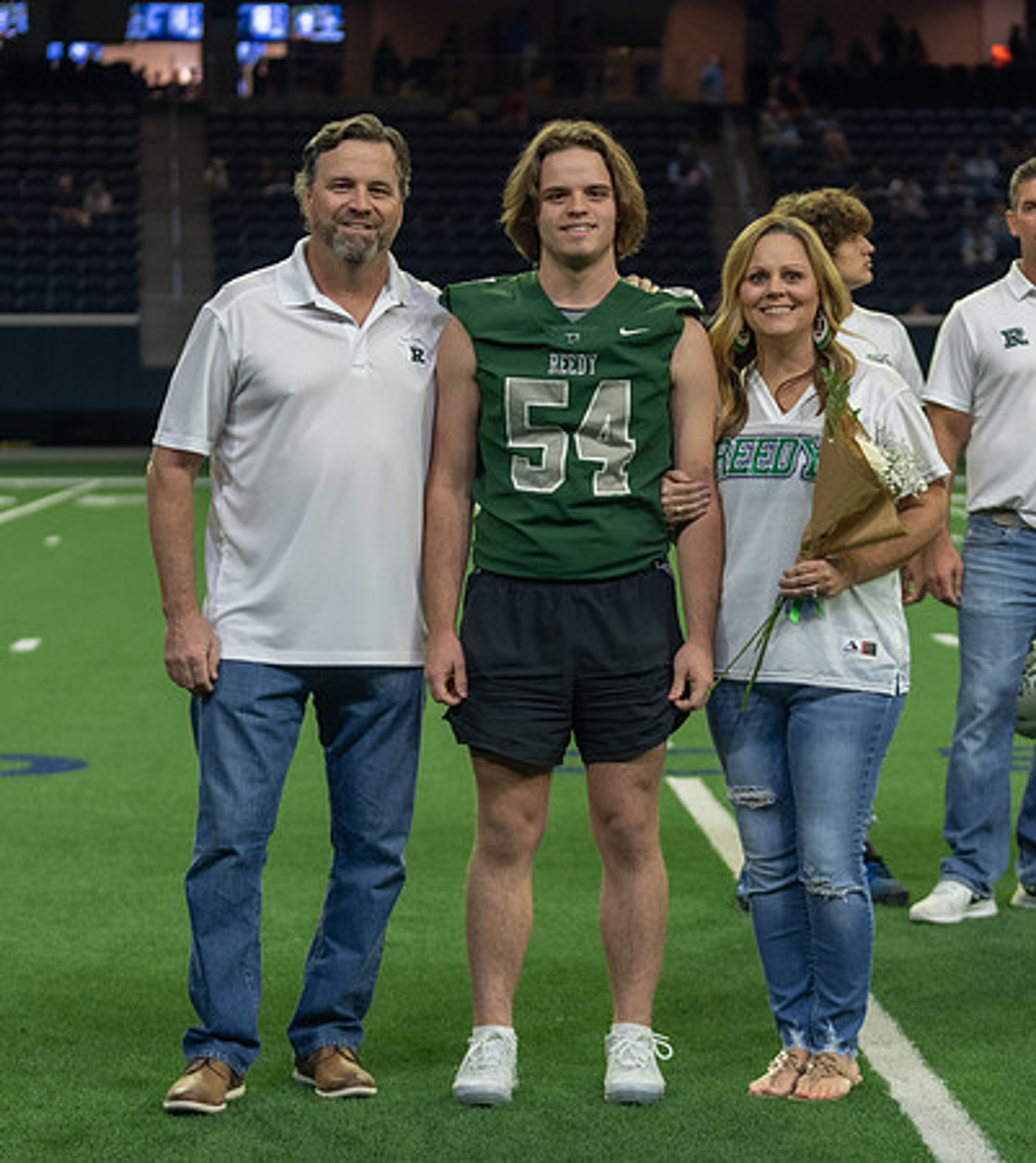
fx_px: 3894
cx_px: 598
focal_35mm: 108
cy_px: 579
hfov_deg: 15.1
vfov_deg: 17.0
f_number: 2.8
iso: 1250
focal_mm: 70
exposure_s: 1/320
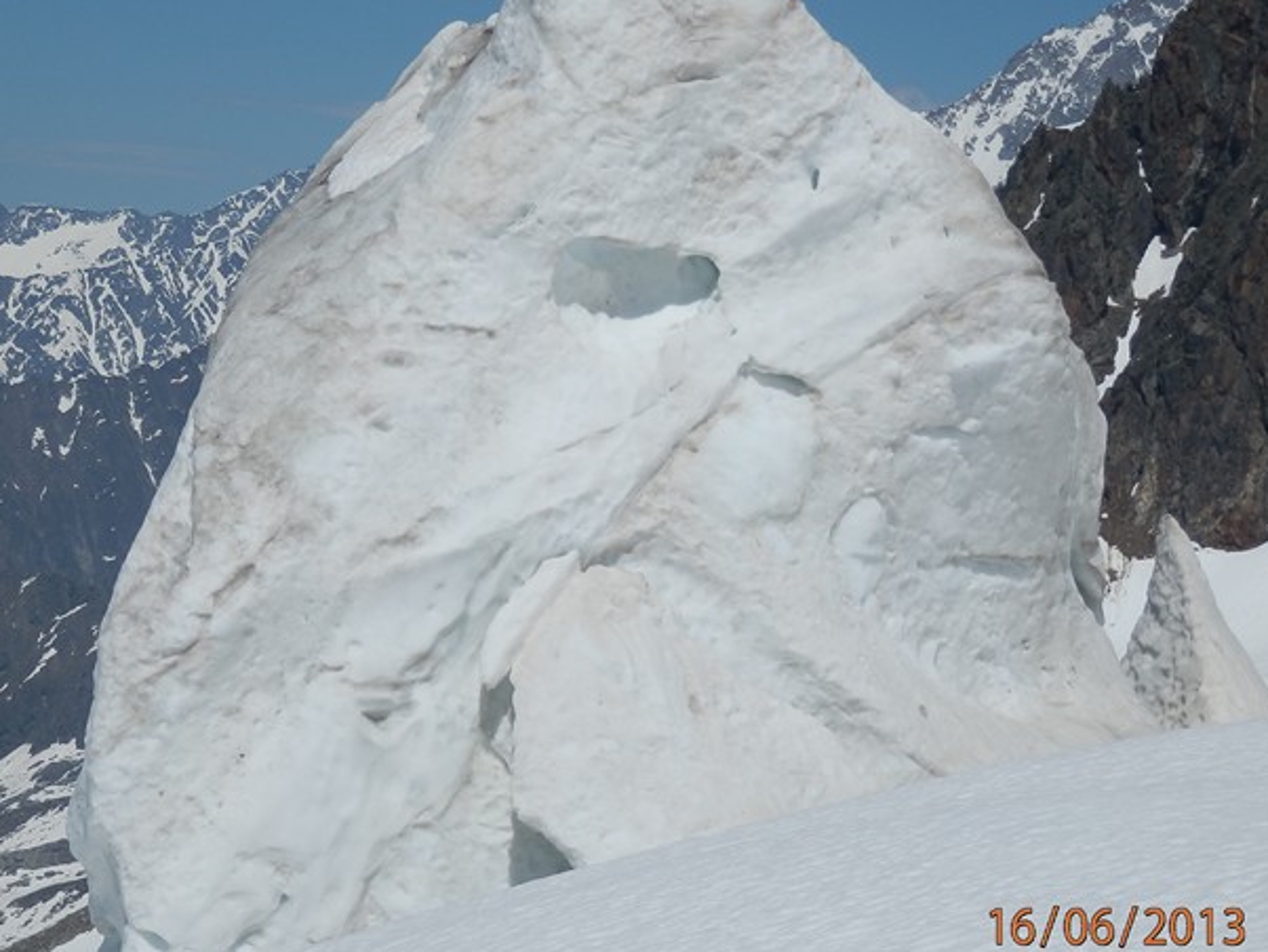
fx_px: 6230
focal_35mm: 170
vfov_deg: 8.7
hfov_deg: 11.6
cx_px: 506
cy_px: 430
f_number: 14.9
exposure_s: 1/200
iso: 80
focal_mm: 22.9
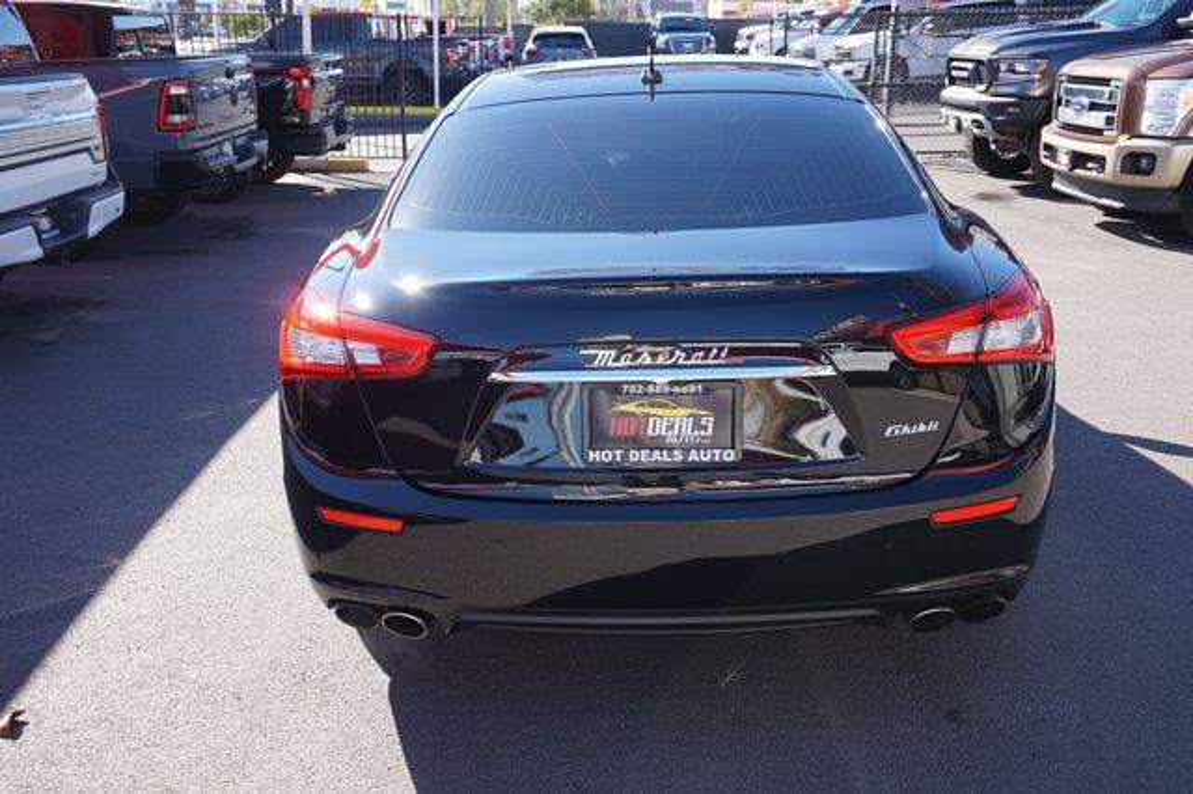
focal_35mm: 32
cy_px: 397
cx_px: 596
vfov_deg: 41.7
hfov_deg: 59.5
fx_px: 1043
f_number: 6.3
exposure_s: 1/80
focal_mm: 21
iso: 100
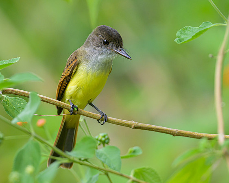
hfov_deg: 1.8
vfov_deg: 1.4
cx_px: 112
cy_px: 94
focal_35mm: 1101
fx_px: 7462
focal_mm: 500
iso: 400
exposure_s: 1/640
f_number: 5.6
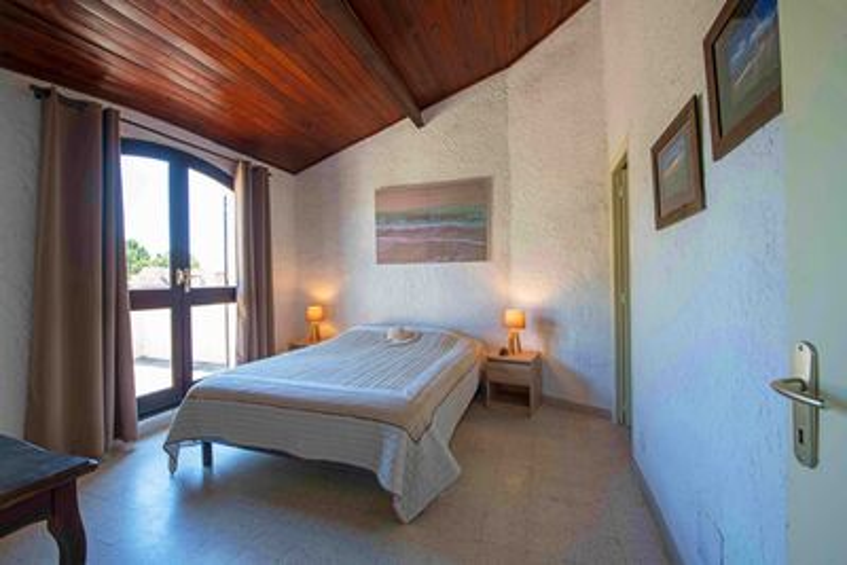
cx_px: 424
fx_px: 329
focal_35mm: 14
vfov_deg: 81.3
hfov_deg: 104.2
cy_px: 282
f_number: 13
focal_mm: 14
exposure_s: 1/30
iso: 800
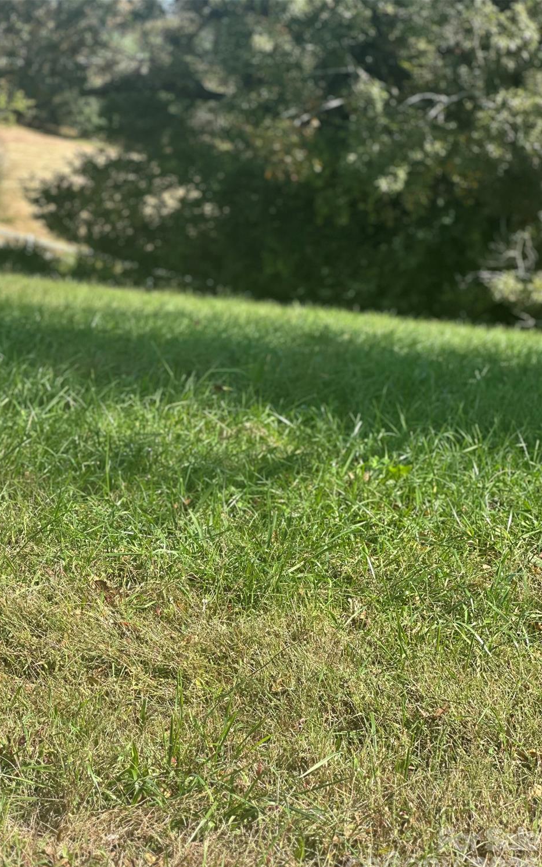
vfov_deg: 24.6
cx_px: 208
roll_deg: -4.7
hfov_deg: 15.5
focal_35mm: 84
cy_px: 446
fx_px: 1984
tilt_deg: -9.9
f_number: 2.8
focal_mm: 9
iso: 25
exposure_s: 1/245
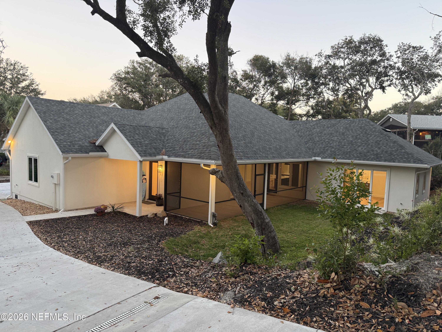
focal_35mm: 24
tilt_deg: -4.4
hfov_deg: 71.6
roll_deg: -2.4
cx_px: 221
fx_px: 306
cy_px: 166
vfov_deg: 56.8
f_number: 1.78
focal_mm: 6.76
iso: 125
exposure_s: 1/60
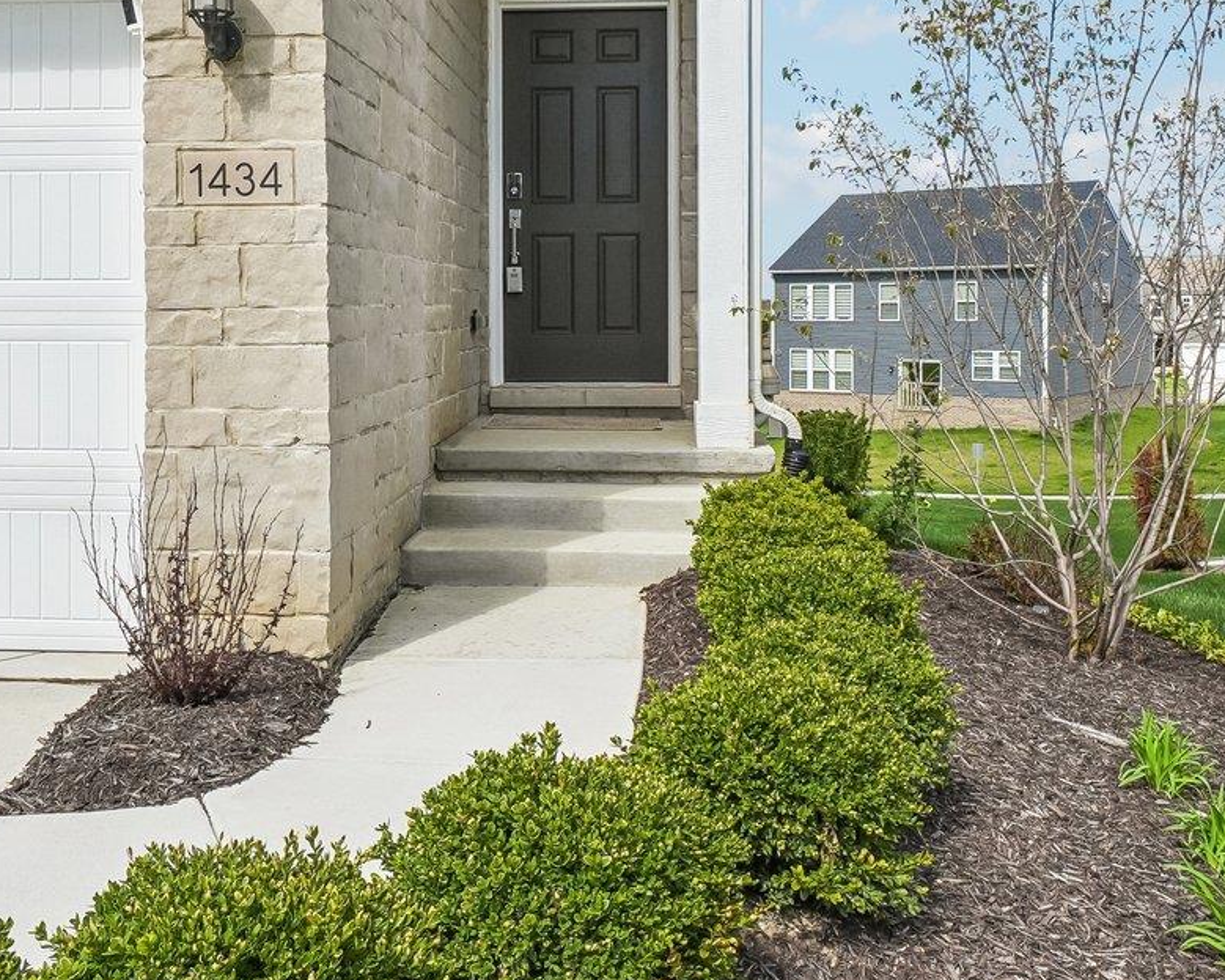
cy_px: 334
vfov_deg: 39.7
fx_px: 1341
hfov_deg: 49.0
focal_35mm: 37
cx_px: 558
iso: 100
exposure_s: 1/350
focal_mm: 10
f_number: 8
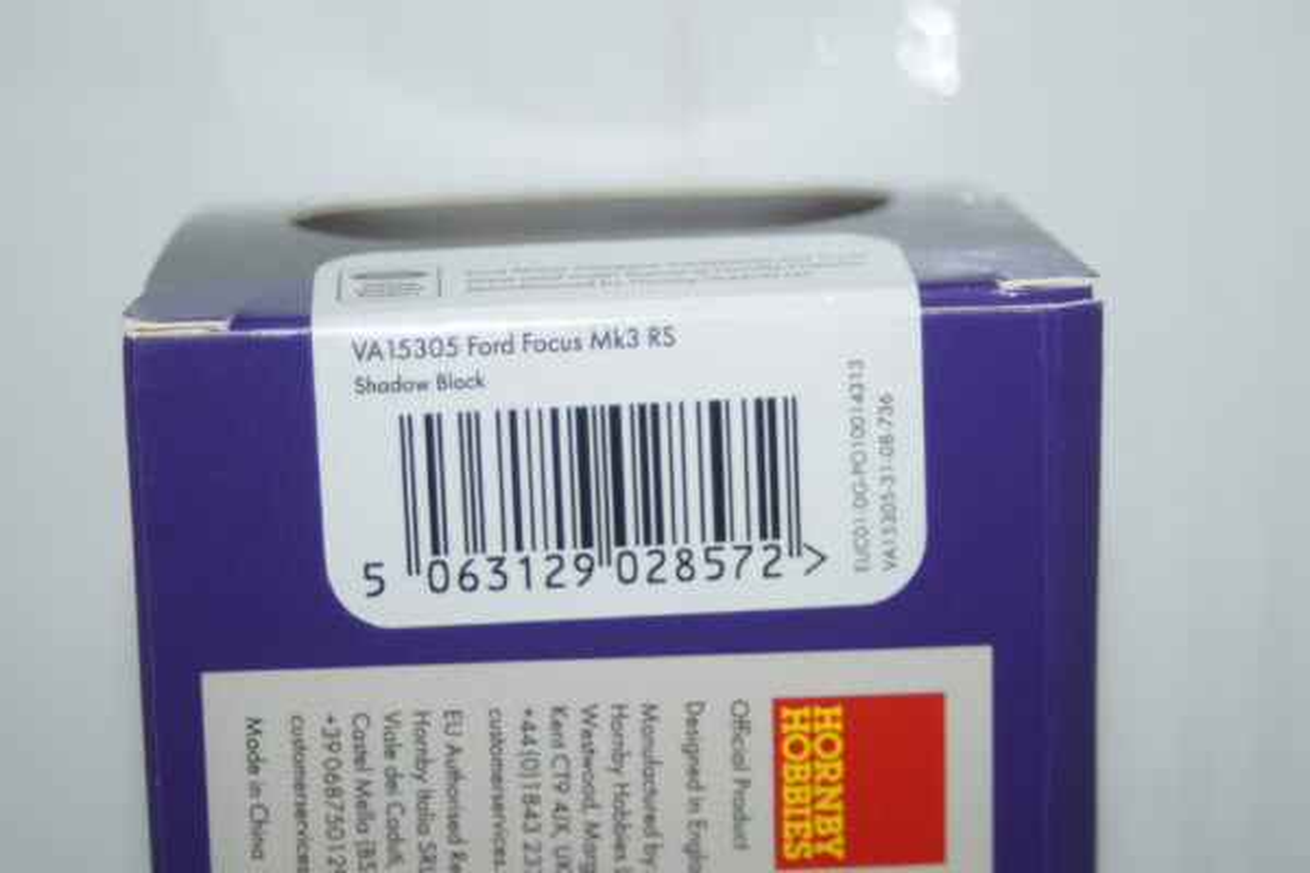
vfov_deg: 13.0
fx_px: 3821
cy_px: 436
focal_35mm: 105
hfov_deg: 19.5
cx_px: 655
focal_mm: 70
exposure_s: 1/100
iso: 250
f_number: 5.6
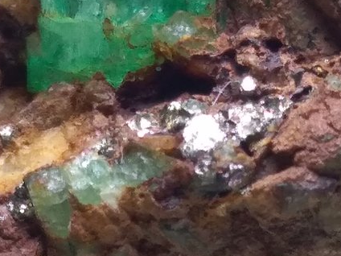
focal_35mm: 98
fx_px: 965
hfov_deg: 20.0
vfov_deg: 15.1
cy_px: 152
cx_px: 134
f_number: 2
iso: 177
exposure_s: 1/120
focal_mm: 3.54
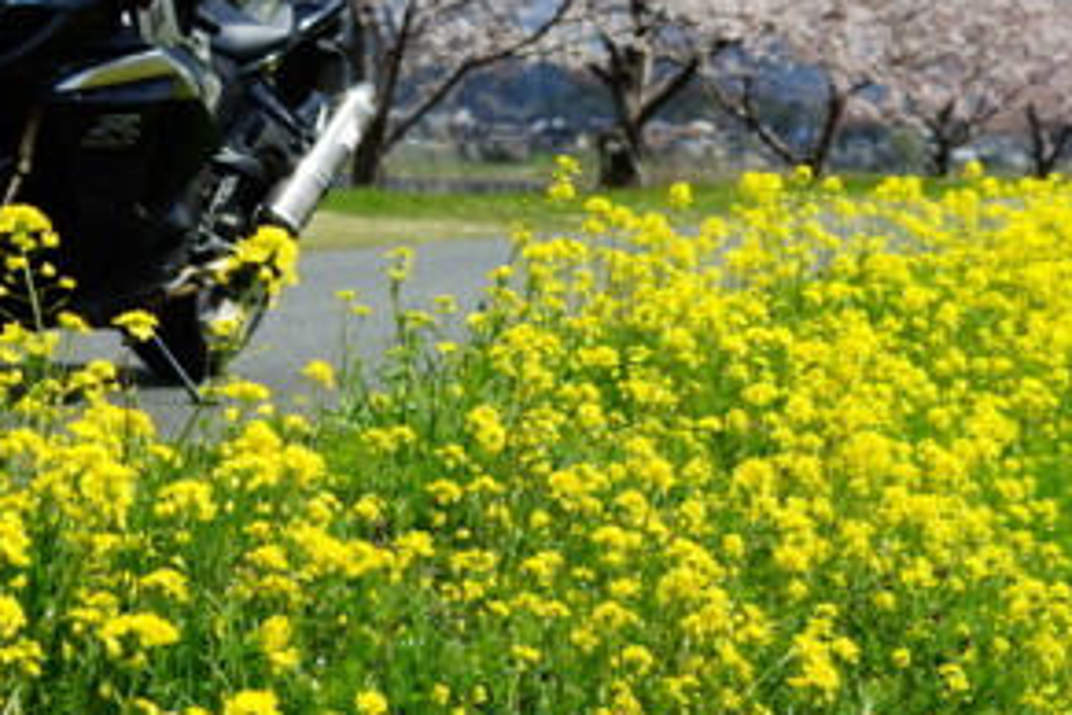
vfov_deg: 12.4
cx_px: 700
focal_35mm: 110
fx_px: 3275
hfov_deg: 18.5
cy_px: 273
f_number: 4
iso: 100
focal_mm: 40
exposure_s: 1/1000
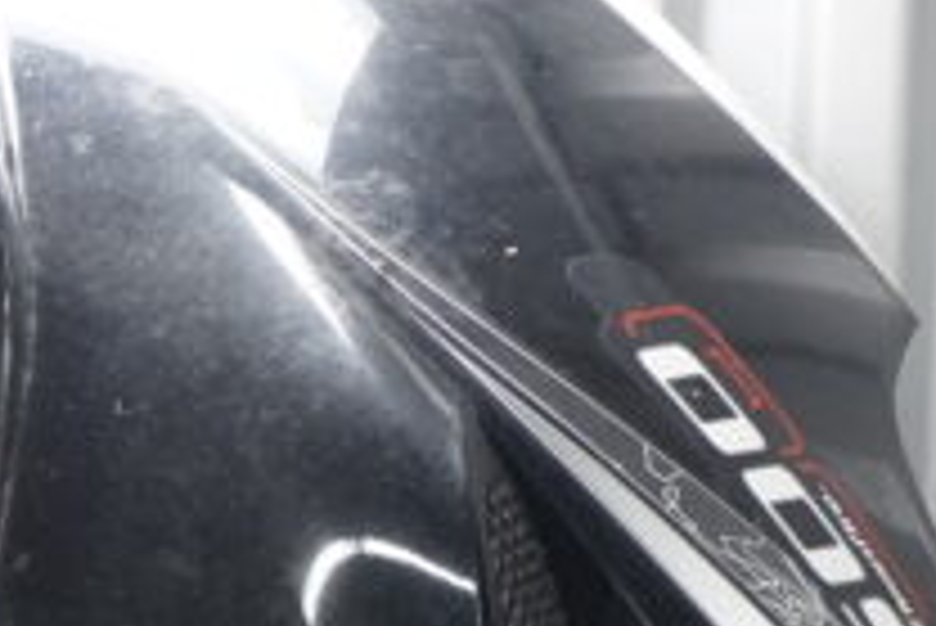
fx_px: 3460
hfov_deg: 15.3
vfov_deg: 10.0
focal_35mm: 133
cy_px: 975
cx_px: 230
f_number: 4
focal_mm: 18
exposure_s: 1/60
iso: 500
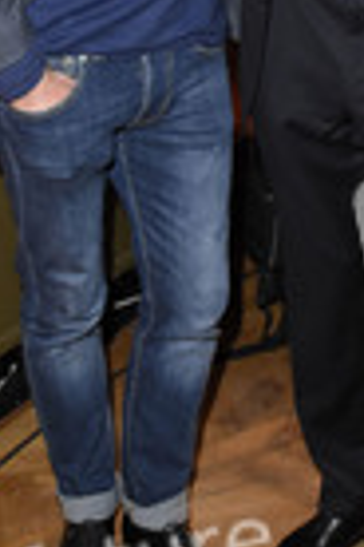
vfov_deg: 24.9
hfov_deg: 17.5
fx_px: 1183
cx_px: 198
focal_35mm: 78
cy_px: 20
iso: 1600
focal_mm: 18
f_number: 6.3
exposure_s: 1/60
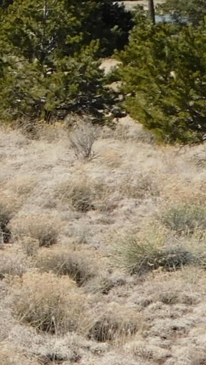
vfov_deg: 12.1
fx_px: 1728
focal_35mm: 178
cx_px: -590
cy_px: 104
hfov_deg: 5.9
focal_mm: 6.3
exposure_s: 1/400
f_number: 7
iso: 125
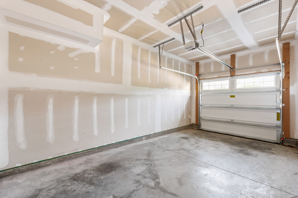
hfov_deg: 98.6
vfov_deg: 75.4
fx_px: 128
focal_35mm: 16
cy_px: 99
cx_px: 149
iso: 640
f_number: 7.1
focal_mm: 15.5
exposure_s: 1/13
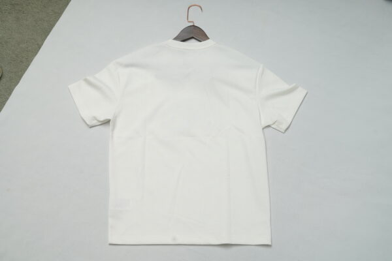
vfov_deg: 27.0
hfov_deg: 39.6
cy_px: 130
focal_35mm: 50
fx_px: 544
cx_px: 196
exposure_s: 1/200
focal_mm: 50
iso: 320
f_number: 6.3
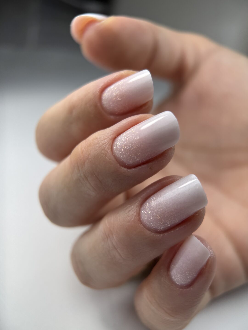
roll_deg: -15.8
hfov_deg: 56.8
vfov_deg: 71.6
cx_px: 124
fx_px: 229
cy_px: 165
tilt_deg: -36.6
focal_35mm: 24
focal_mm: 6.76
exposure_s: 1/3096
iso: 80
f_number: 1.78
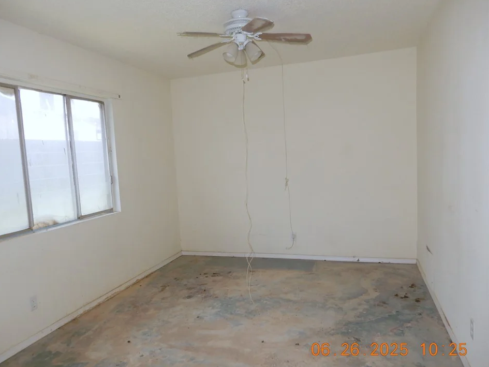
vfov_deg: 53.1
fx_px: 367
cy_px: 192
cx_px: 225
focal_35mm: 26
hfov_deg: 67.2
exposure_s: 1/30
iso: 200
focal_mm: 4.3
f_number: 3.4
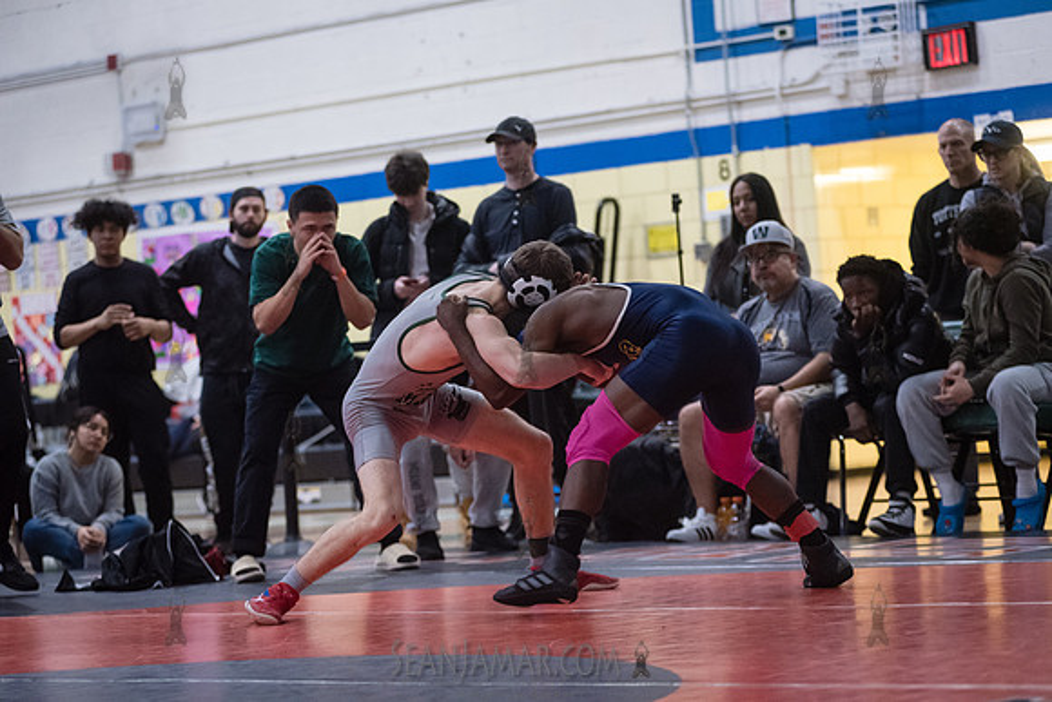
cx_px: 526
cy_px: 351
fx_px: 3274
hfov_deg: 18.3
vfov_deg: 12.2
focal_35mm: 112
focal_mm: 112
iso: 8000
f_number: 3.5
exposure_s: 1/500
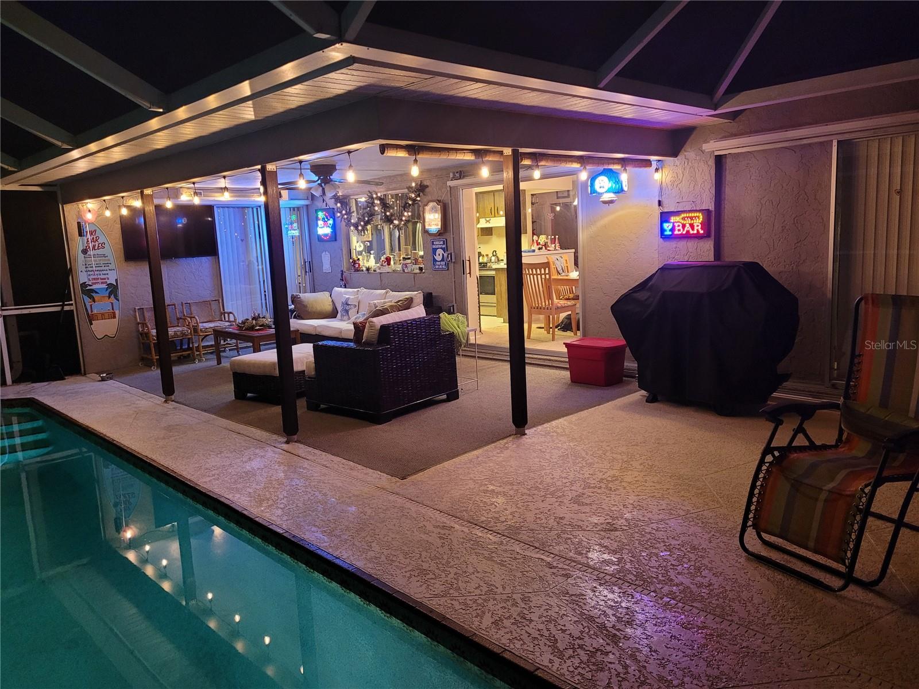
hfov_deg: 67.3
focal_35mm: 26
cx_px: 460
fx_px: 690
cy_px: 344
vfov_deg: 53.1
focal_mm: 5.4
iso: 500
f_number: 1.8
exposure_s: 1/30
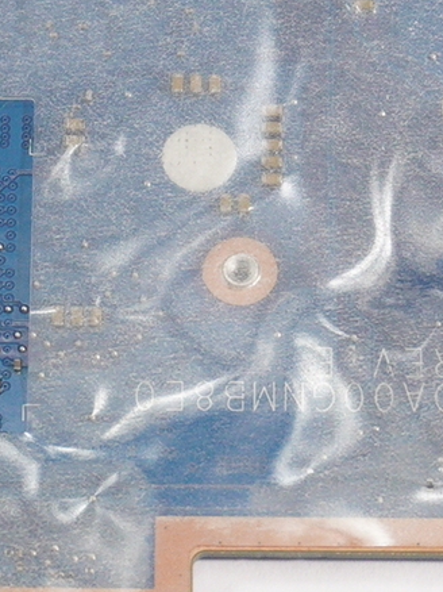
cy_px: 255
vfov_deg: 8.0
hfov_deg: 6.0
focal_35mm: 247
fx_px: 4219
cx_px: 111
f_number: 5.6
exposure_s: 1/30
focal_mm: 30
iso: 800
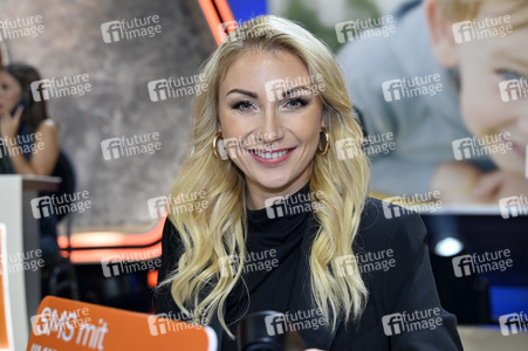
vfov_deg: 27.0
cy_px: 176
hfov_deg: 39.6
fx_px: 733
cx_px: 264
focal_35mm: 50
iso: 1000
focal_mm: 50
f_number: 4
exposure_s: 1/200
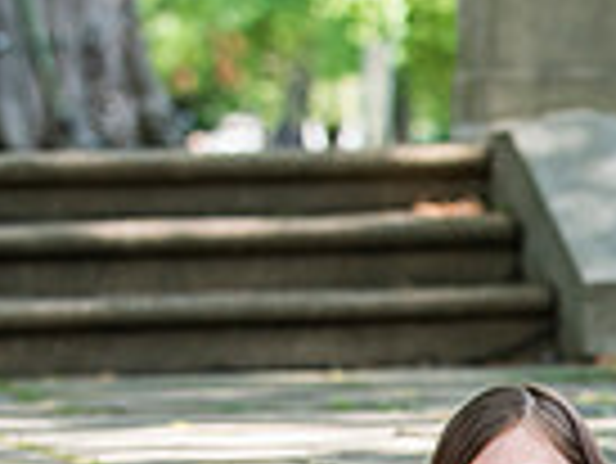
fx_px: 6127
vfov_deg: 4.3
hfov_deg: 5.7
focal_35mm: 344
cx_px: 1073
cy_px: 616
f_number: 3.5
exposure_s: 1/800
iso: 800
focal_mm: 82
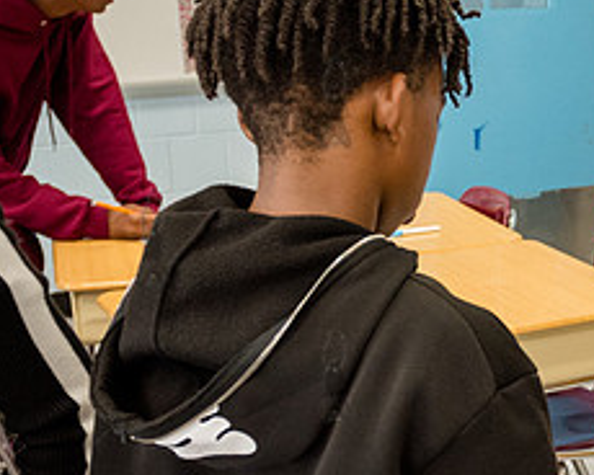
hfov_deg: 18.9
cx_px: 763
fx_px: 1653
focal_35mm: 94
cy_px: 243
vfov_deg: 16.4
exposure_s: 1/160
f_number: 3.5
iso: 1250
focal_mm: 26
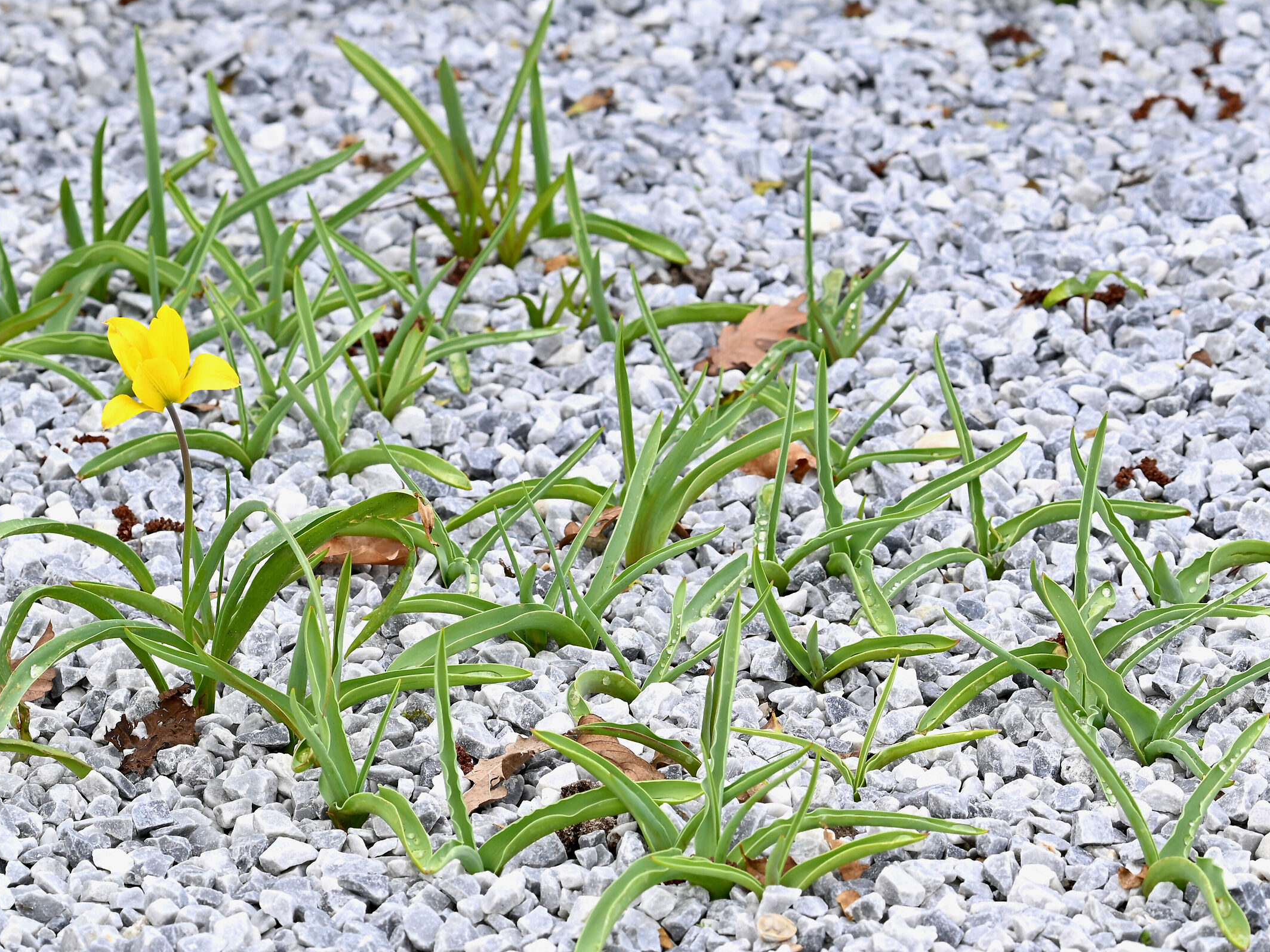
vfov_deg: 6.8
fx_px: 7961
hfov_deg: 9.1
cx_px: 606
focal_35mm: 217
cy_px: 475
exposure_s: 1/45
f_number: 16
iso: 100
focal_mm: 200
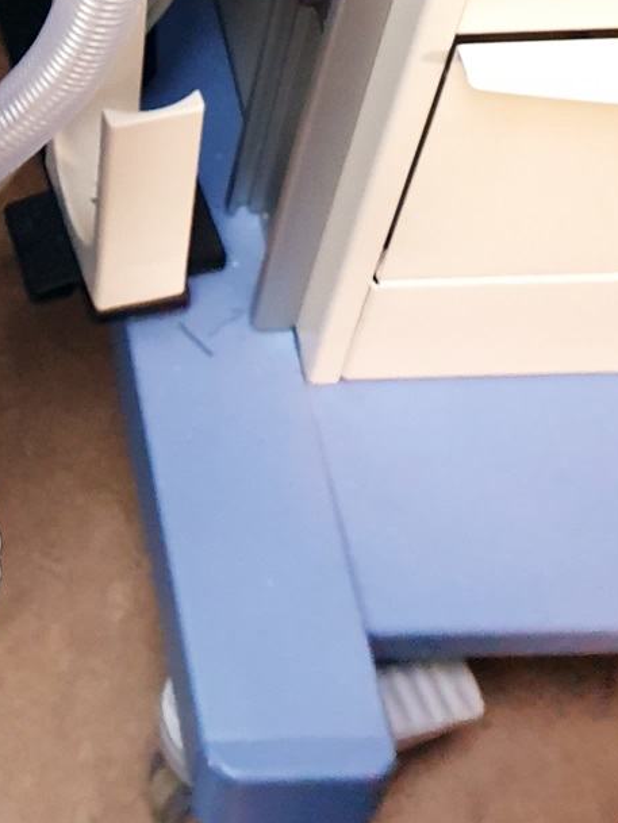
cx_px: -333
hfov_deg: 15.7
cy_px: -408
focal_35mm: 86
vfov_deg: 19.8
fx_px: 2046
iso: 250
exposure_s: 1/50
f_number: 2.4
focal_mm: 4.3
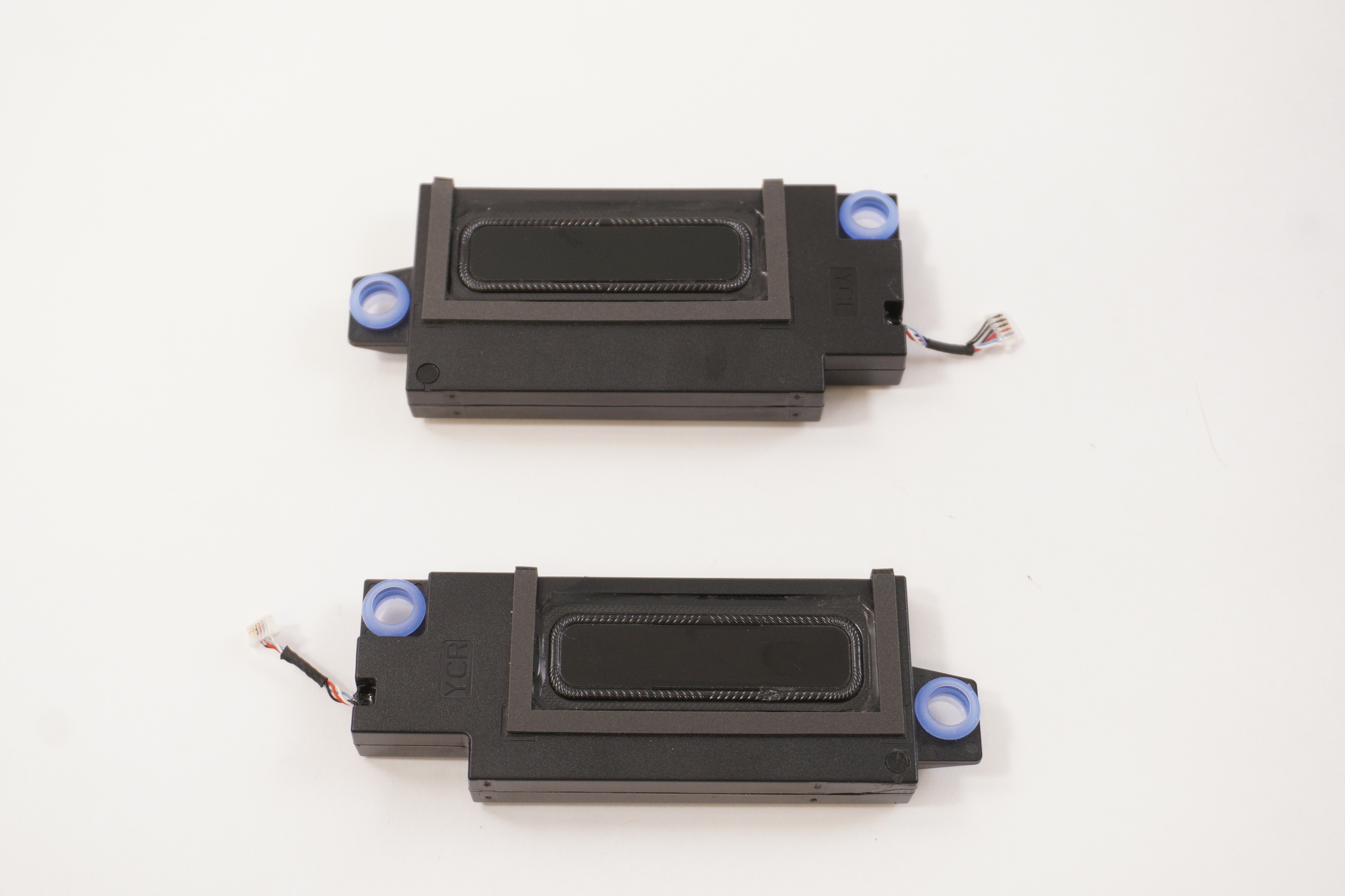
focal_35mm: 53
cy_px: 463
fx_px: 1980
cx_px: 658
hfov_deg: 37.5
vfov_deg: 25.5
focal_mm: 34
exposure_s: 1/30
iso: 500
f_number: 5.6
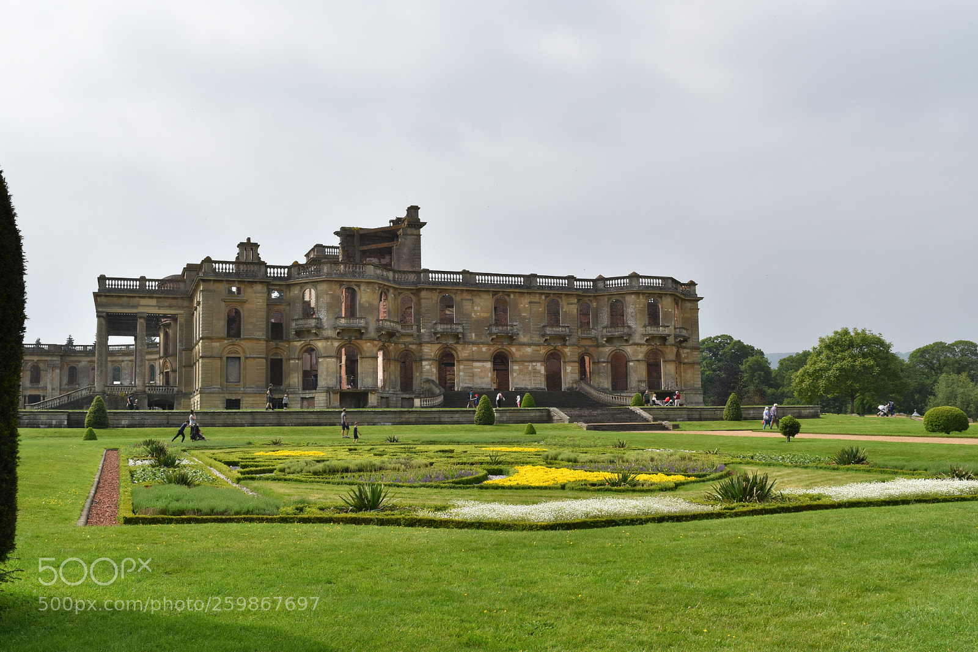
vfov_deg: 36.9
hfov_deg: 53.1
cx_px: 489
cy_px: 326
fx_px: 978
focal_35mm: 36
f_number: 11
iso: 200
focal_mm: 24
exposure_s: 1/500
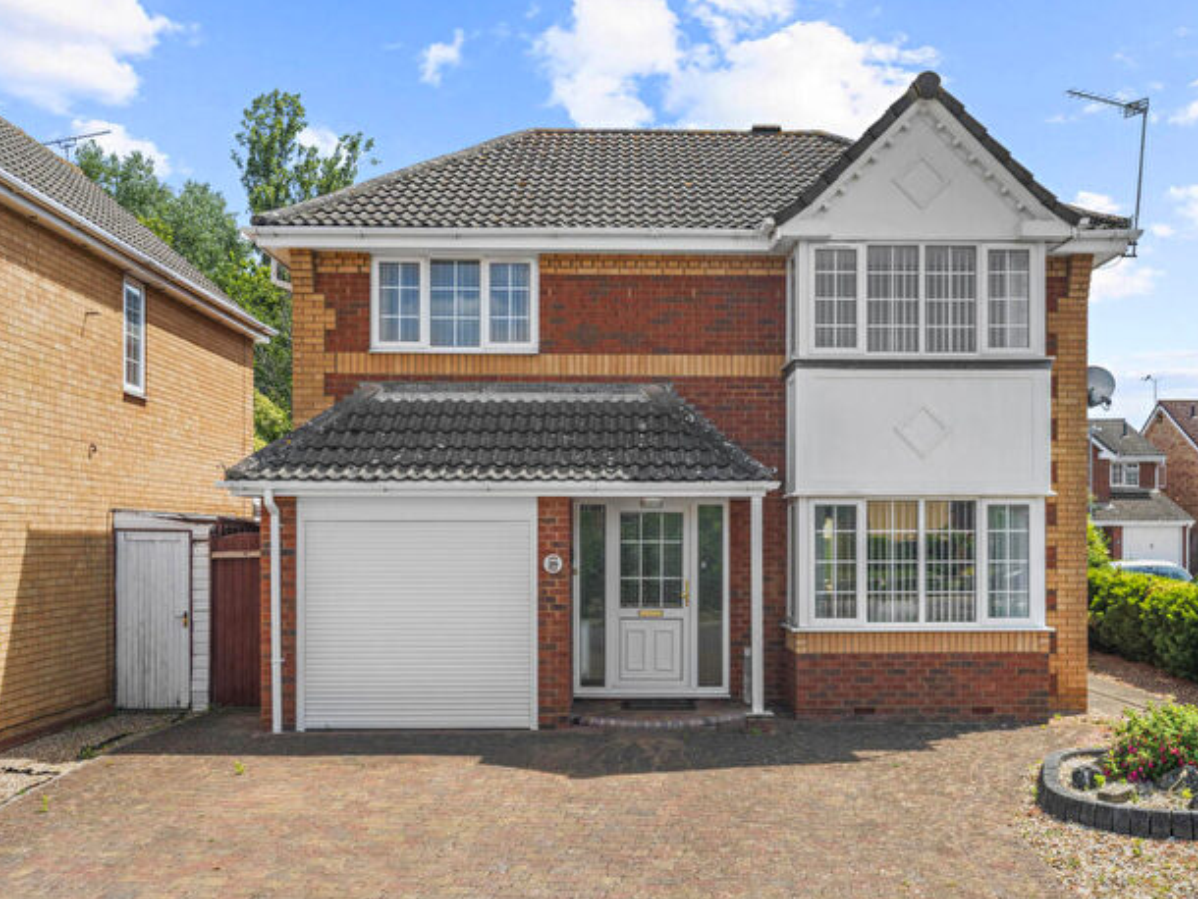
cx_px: 648
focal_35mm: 33
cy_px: 452
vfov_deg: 43.5
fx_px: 1127
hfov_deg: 55.9
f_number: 7.1
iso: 320
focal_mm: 29.5
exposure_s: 1/200
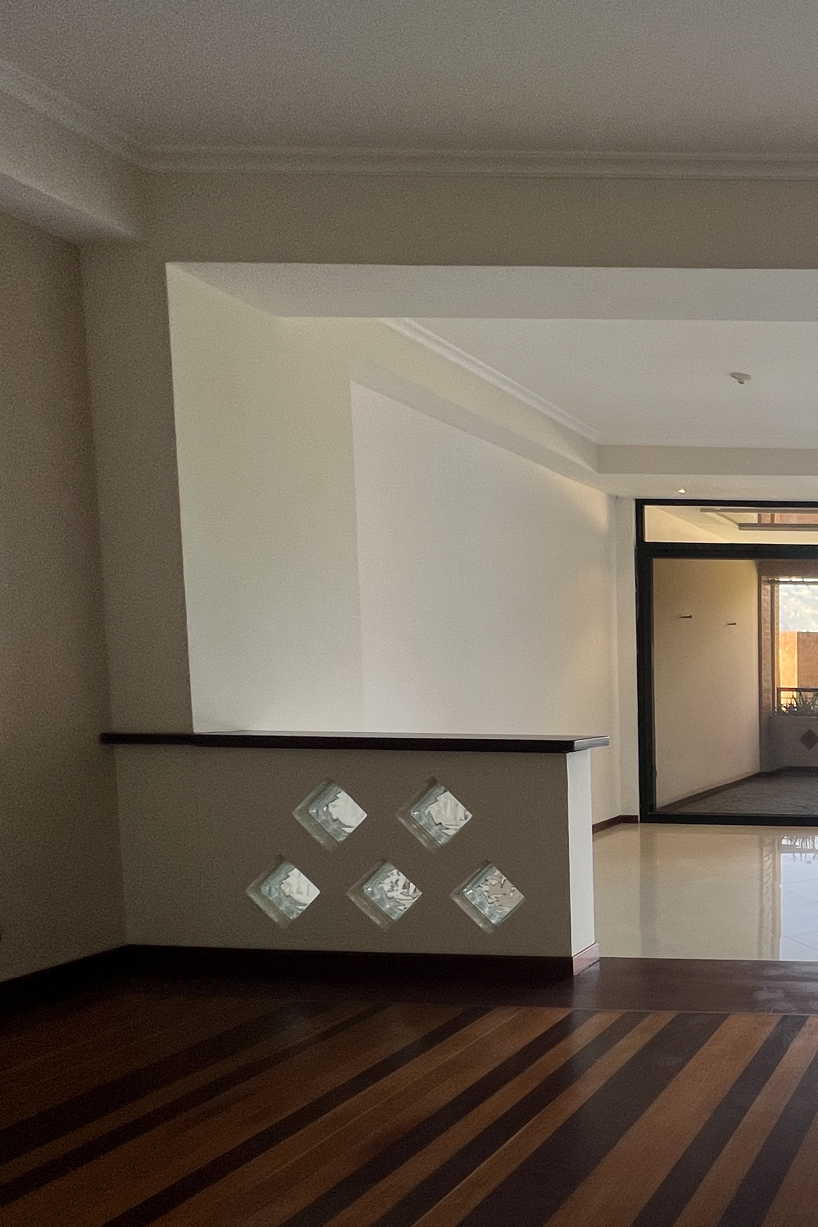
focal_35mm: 25
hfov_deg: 37.2
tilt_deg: -5.3
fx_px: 852
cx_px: 1009
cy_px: 754
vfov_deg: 70.5
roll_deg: -1.3
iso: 50
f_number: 1.8
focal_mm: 1.57
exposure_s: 1/120
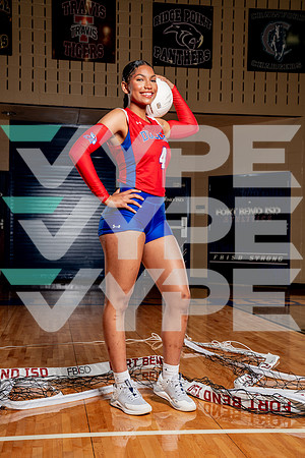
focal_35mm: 48
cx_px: 152
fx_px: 610
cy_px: 229
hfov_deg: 28.1
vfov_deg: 41.1
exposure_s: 1/250
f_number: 5.6
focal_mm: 48
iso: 200
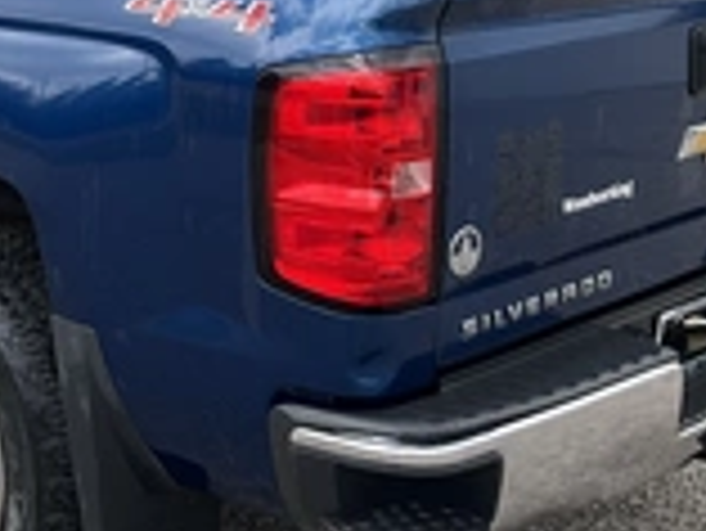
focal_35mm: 74
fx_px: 1510
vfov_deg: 19.6
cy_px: 63
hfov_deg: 25.6
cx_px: 94
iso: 25
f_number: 1.8
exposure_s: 1/1121
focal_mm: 3
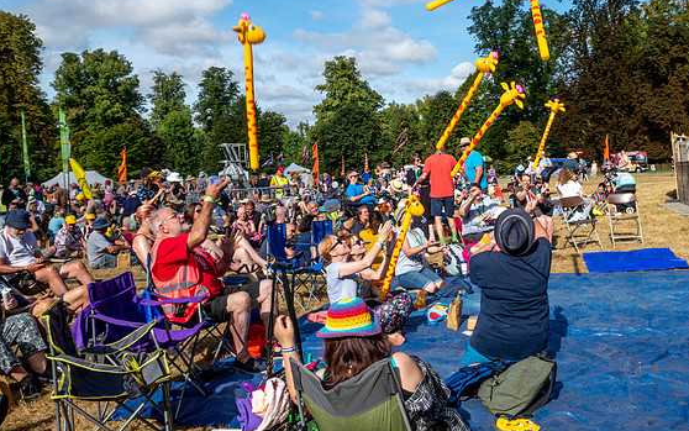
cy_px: 173
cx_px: 439
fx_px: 639
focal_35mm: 34
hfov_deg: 55.9
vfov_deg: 37.2
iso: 500
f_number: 22
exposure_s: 1/200
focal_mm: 24
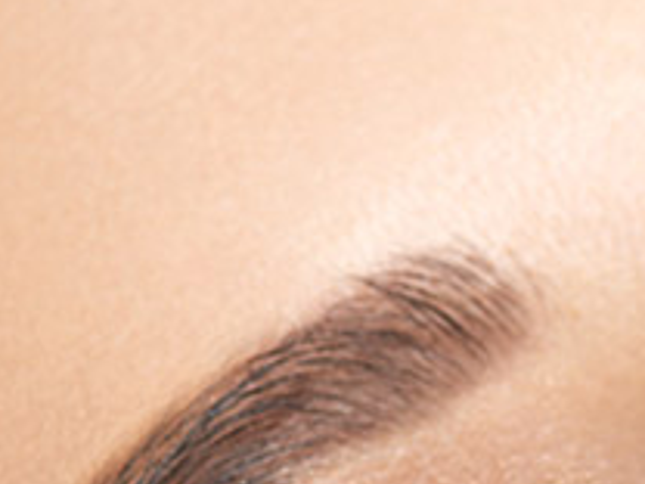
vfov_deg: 3.4
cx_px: 1340
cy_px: 821
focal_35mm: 430
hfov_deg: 4.5
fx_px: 8012
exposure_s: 1/125
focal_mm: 120
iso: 250
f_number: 13
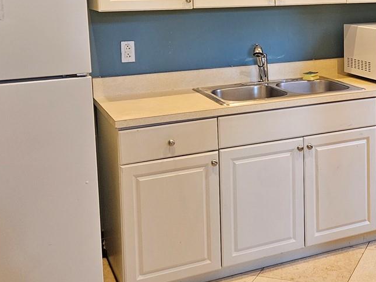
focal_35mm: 57
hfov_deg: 32.6
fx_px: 619
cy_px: 45
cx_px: 317
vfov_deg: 25.1
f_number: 1.8
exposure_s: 1/120
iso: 500
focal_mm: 5.4
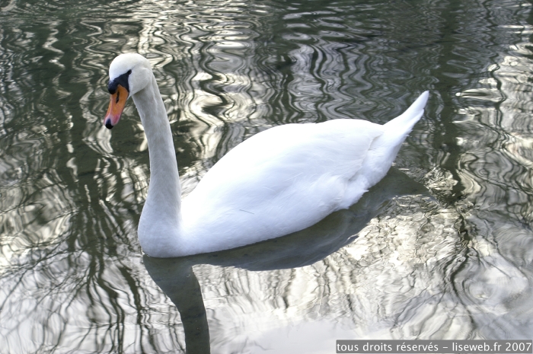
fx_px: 1109
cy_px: 177
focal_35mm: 75
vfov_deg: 18.1
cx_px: 266
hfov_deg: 27.0
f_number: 7.1
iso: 100
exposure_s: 1/40
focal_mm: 50
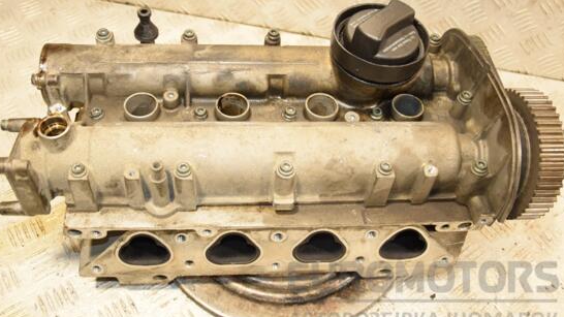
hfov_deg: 52.8
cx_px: 269
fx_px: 568
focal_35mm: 38
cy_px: 139
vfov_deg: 31.2
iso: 800
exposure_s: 1/200
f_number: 5
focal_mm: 22
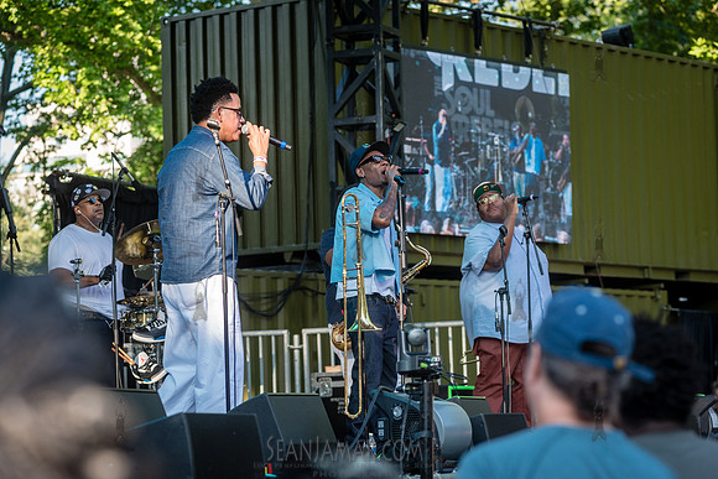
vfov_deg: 11.0
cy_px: 240
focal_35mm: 125
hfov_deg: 16.4
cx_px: 359
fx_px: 2494
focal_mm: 125
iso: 800
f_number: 5
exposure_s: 1/640
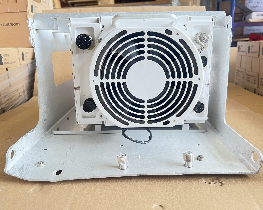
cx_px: 134
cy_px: 102
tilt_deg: -13.4
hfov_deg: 62.2
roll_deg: +2.3
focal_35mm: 28
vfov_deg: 51.5
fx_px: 218
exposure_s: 1/50
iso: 125
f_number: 1.5
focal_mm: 5.7
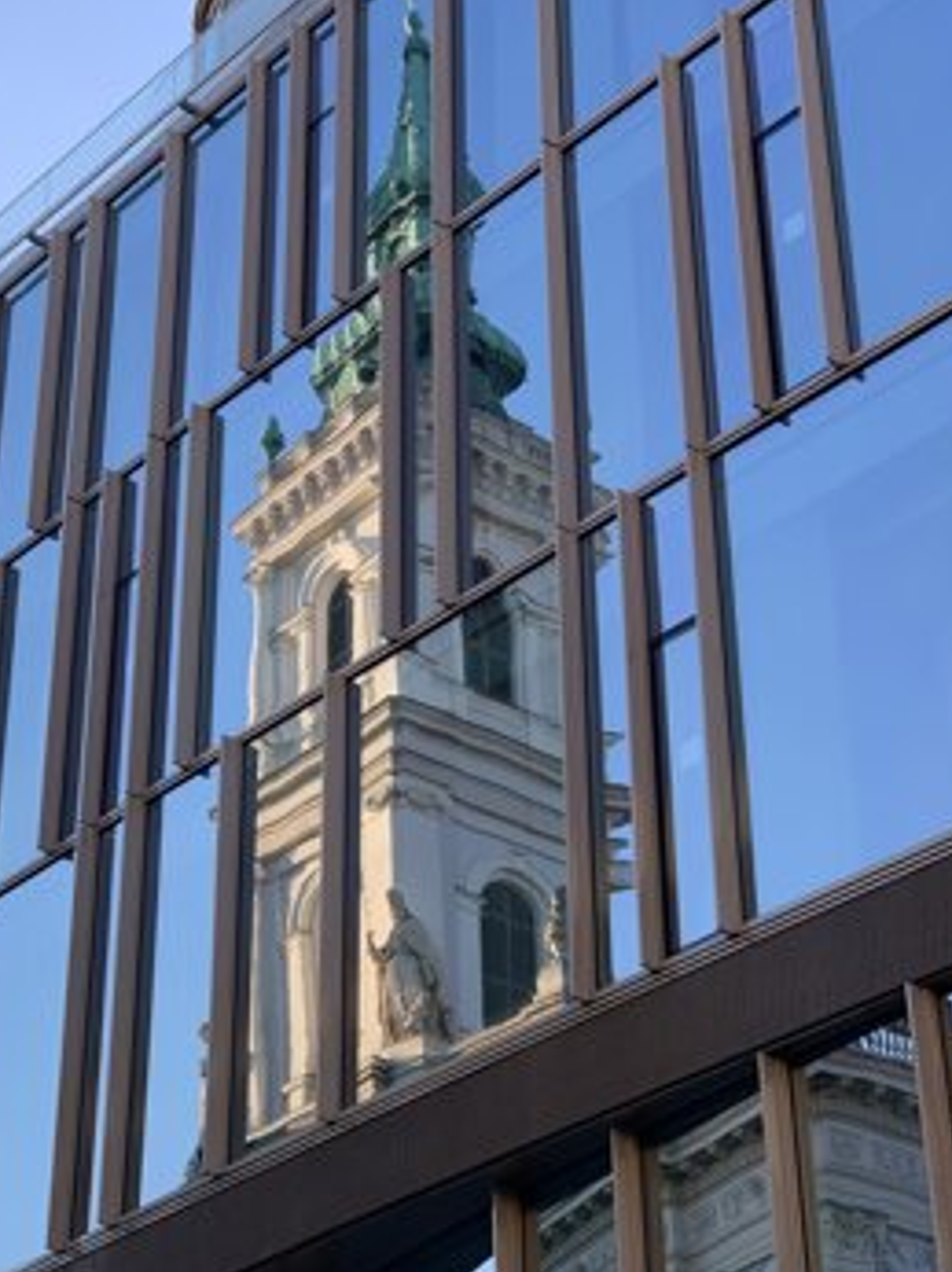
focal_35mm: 78
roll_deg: +0.6
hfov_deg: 18.9
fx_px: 2864
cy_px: 619
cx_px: 428
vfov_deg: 25.0
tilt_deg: +33.7
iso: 16
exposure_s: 1/173
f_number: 2.4
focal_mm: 6
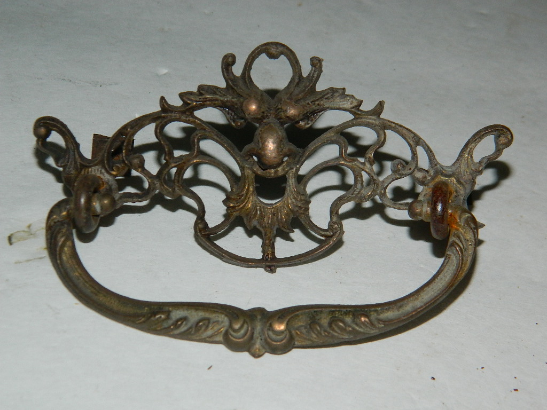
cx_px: 274
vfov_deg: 17.6
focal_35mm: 84
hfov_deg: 23.3
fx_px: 1327
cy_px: 205
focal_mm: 15.1
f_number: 11.9
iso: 200
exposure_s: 1/50
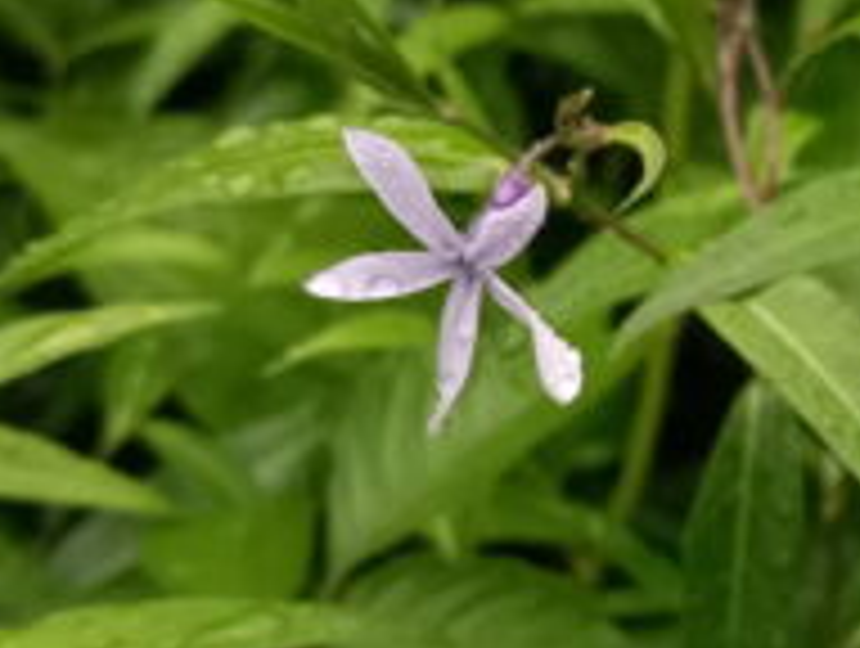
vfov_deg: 18.3
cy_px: 272
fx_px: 2016
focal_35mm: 81
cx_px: 671
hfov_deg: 23.8
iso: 400
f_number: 2
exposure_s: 1/50
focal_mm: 4.6
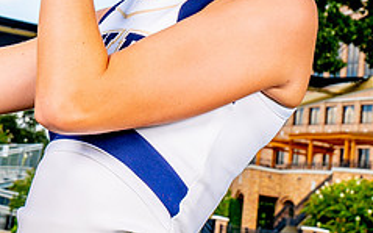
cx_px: 21
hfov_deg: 17.1
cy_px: -80
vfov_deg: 10.6
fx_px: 1219
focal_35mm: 120
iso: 100
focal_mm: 44
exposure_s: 1/125
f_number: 9
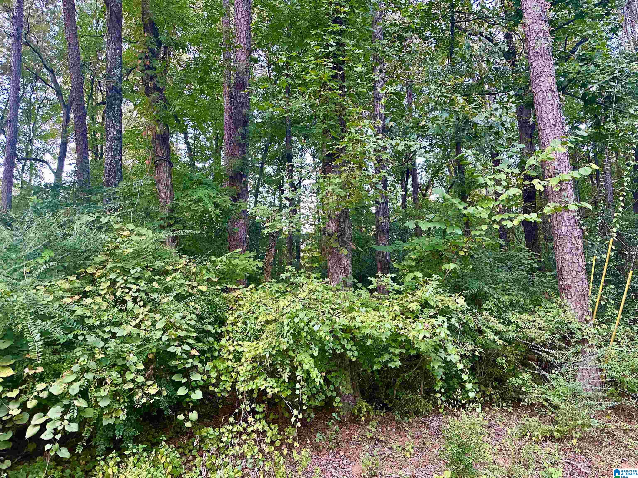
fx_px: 442
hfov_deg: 71.6
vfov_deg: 56.8
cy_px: 239
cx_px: 319
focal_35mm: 24
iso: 500
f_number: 1.78
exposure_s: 1/60
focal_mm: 6.86
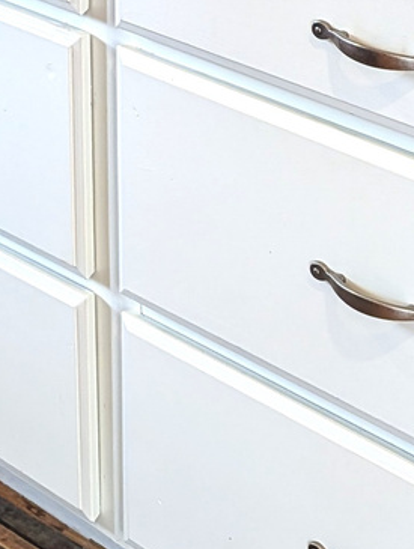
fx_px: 1606
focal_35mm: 101
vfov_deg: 17.3
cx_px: 93
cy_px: -299
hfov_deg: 14.6
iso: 40
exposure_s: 1/60
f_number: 1.68
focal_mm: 6.9
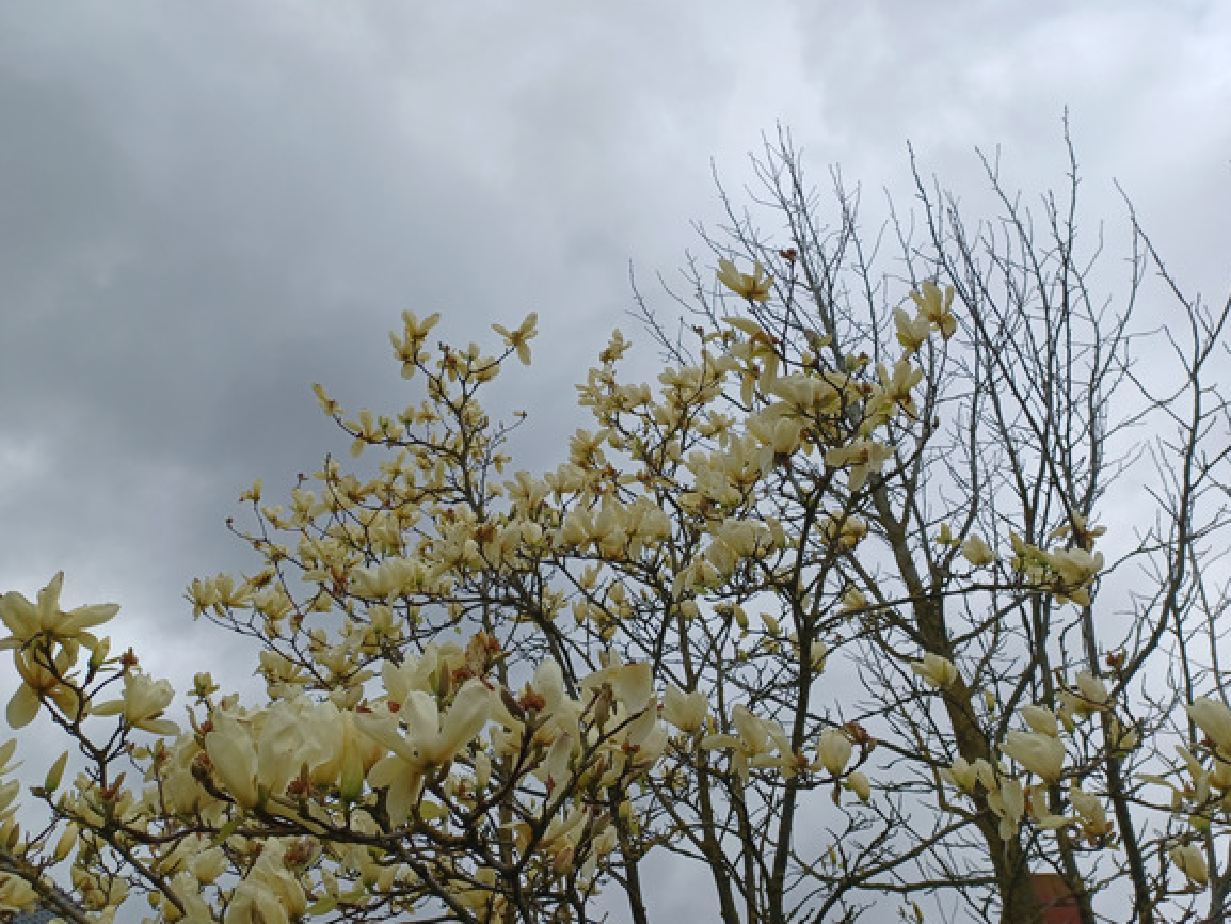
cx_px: 614
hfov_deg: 67.3
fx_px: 925
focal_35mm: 26
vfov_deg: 53.1
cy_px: 452
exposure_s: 1/637
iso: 32
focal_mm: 4.6
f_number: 1.8
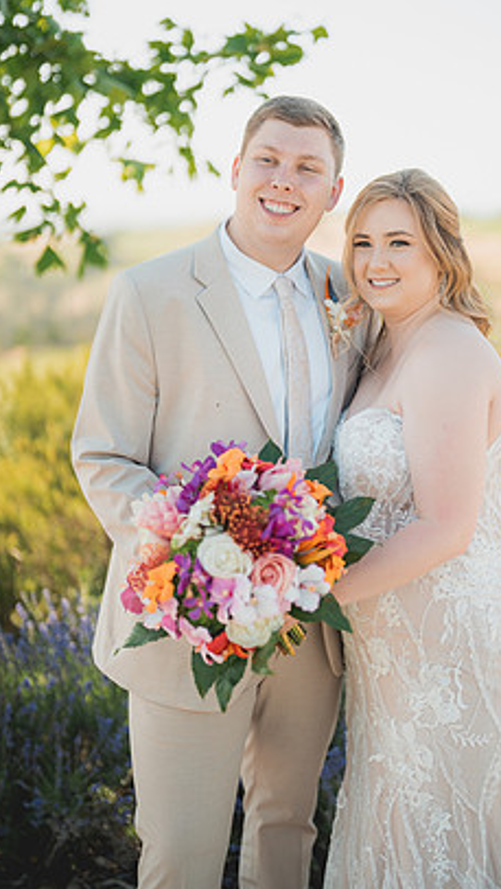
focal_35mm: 58
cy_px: 420
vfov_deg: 36.0
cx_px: 313
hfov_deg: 20.7
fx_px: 1367
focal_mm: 50
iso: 50
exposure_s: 1/1600
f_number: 1.2
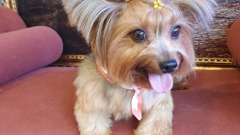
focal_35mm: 38
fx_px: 242
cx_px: 120
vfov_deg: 31.2
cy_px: 68
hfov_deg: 52.8
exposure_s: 1/60
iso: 800
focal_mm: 4.32
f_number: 2.4
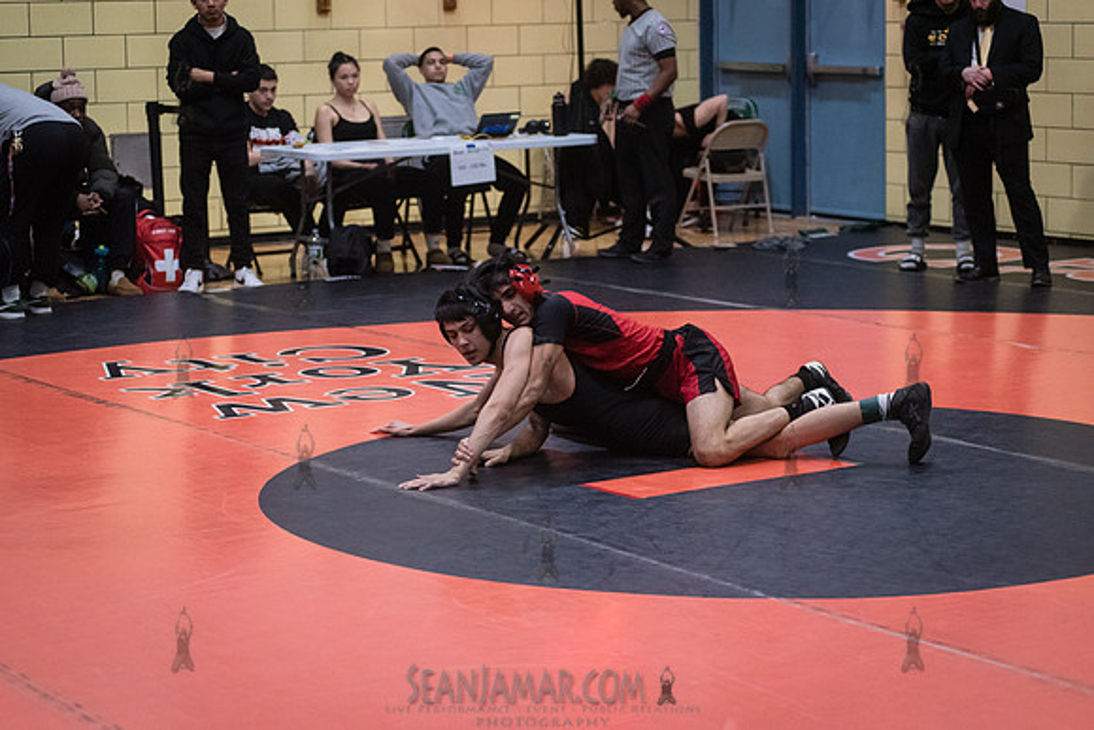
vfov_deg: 17.1
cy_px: 365
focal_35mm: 80
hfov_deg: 25.4
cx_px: 547
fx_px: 2432
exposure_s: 1/640
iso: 8000
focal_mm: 80
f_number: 3.5
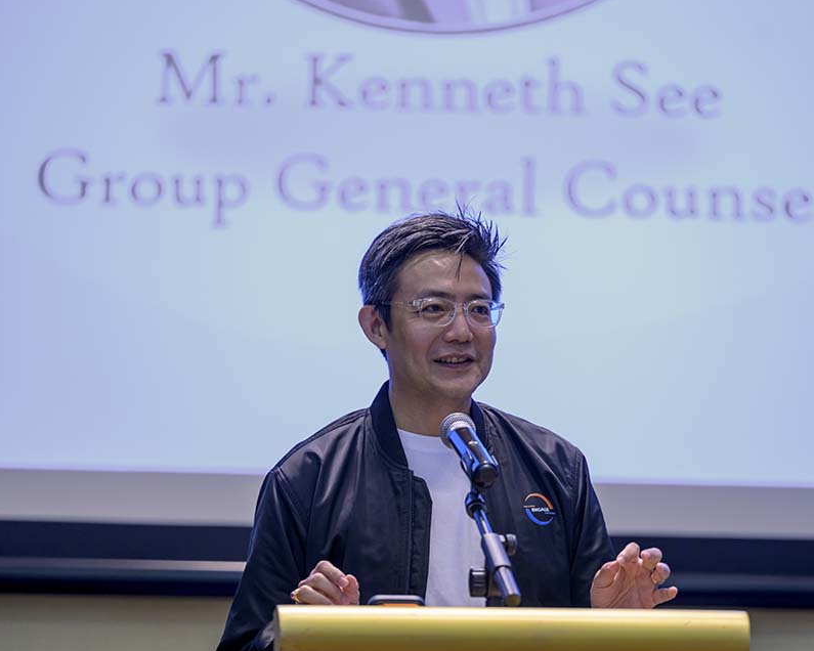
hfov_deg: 10.3
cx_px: 471
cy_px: 326
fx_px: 4505
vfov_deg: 8.3
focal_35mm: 187
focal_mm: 165
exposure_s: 1/250
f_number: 2.8
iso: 900
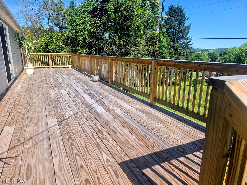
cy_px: 92
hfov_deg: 73.9
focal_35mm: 23
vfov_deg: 58.9
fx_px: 164
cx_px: 124
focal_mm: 6.5
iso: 64
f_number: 1.4
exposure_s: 1/4055
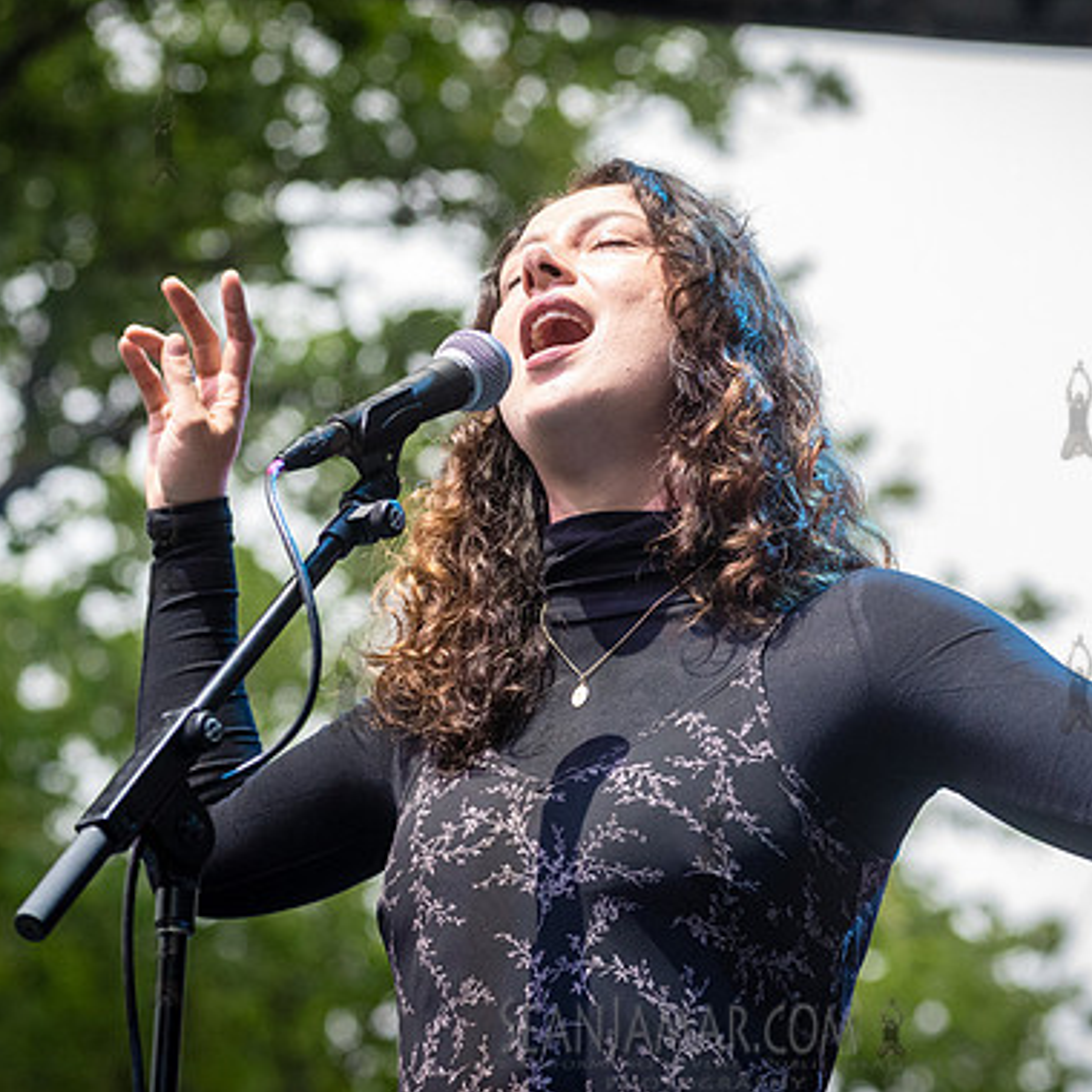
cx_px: 625
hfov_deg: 11.5
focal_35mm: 152
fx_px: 5425
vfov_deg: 11.5
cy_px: 476
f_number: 4.5
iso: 3200
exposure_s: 1/500
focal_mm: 100
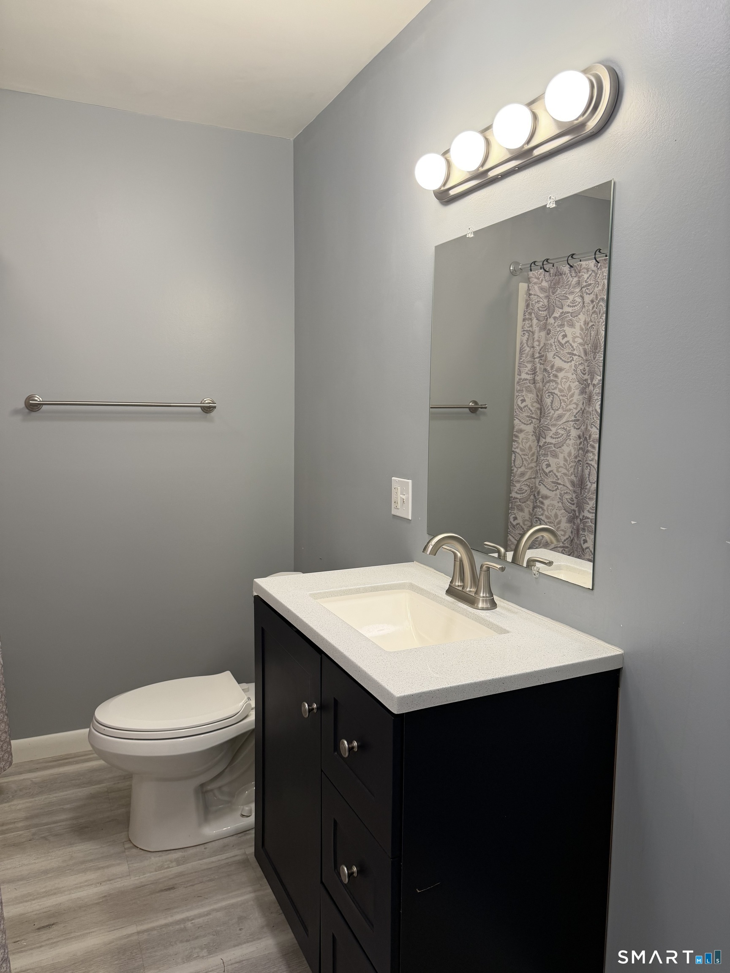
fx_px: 675
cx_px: 365
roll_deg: -1.0
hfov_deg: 56.8
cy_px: 486
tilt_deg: -6.2
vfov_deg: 71.6
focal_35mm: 24
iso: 80
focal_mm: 6.76
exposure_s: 1/120
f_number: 1.78
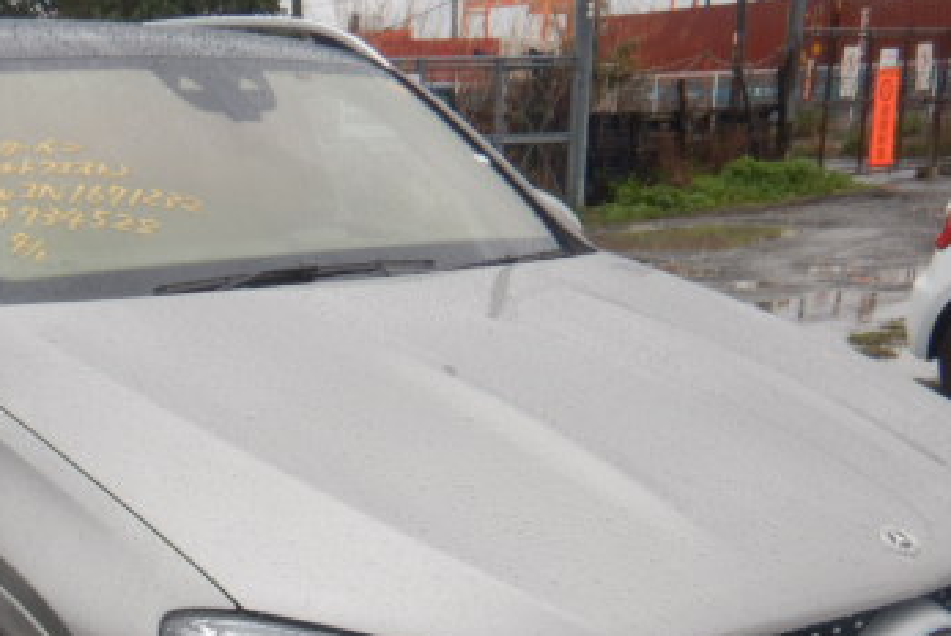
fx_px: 1216
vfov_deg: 28.1
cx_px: 299
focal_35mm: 46
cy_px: 584
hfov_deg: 42.0
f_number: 2.8
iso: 125
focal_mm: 4.3
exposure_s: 1/40
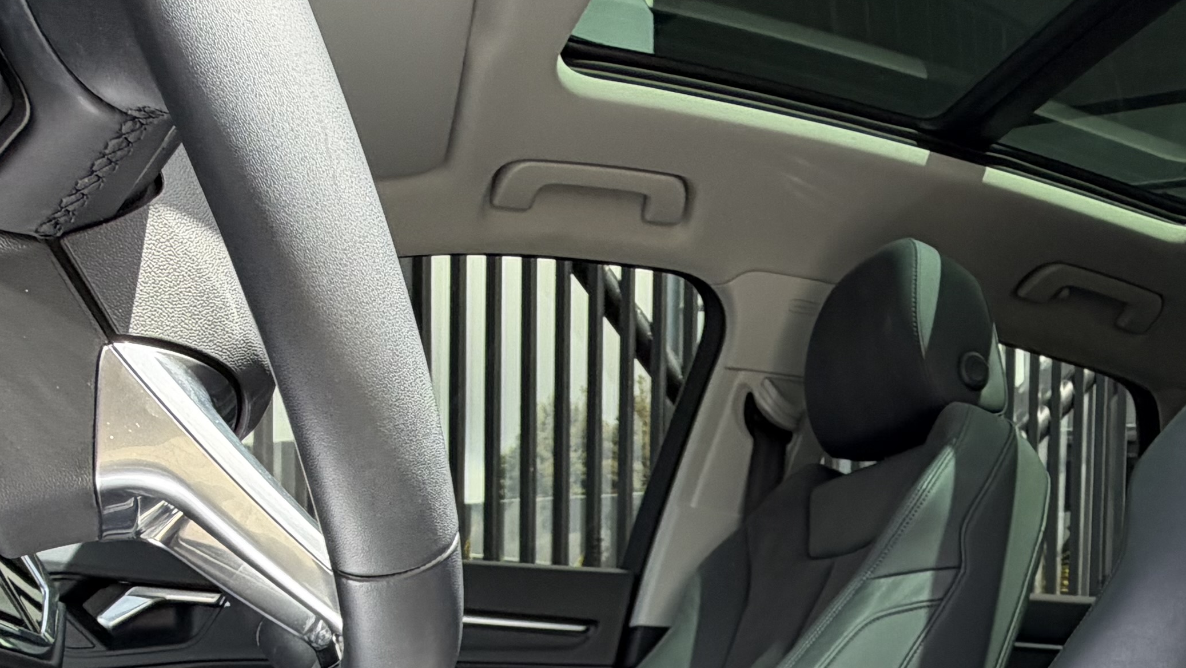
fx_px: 1321
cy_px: 880
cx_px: 824
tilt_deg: -4.7
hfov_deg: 47.3
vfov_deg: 24.5
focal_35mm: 42
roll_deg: -0.6
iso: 40
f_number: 2.2
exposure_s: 1/136
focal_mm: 2.22
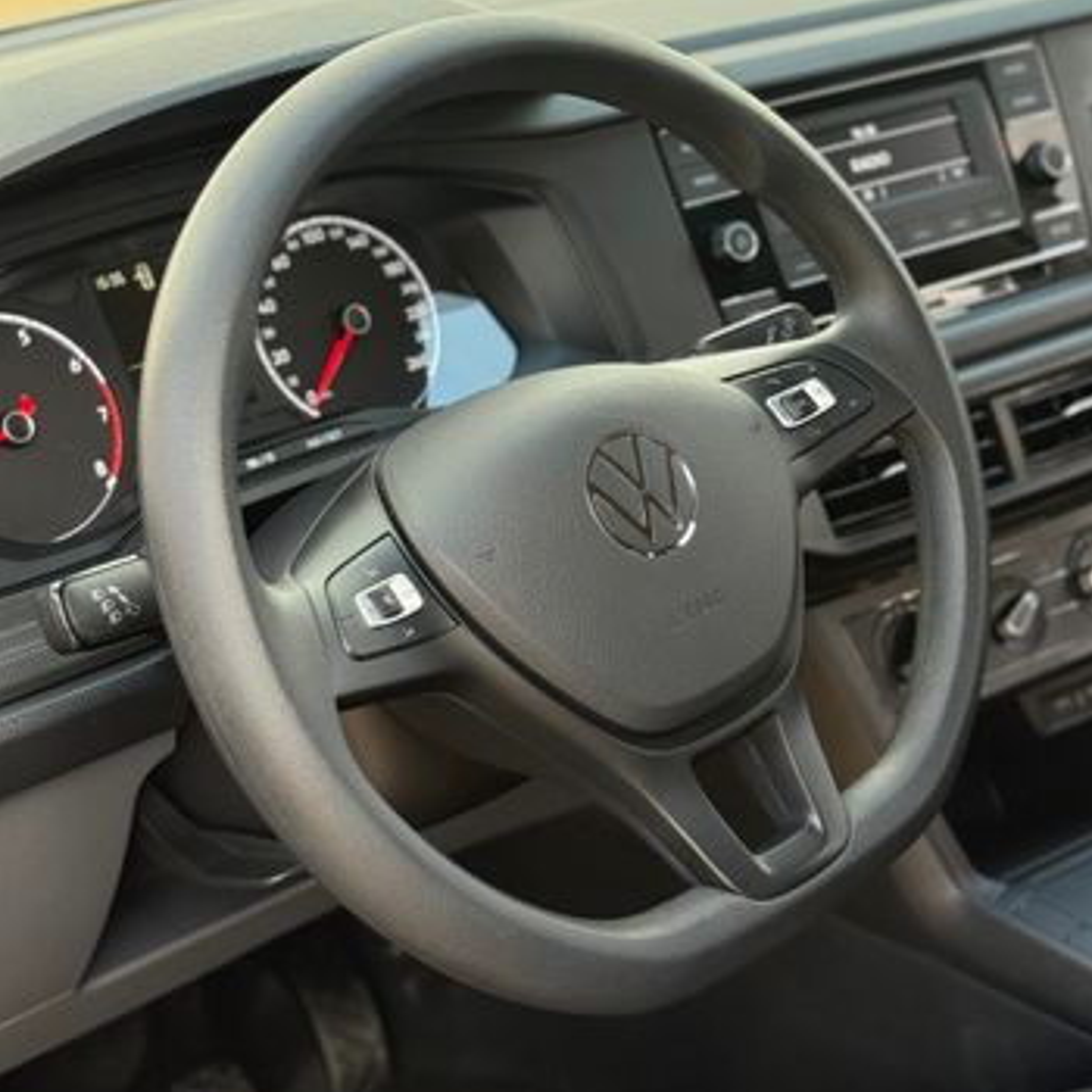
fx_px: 2034
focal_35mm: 57
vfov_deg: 30.0
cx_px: 730
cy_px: 543
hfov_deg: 29.8
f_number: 1.78
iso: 200
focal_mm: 6.76
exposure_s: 1/178
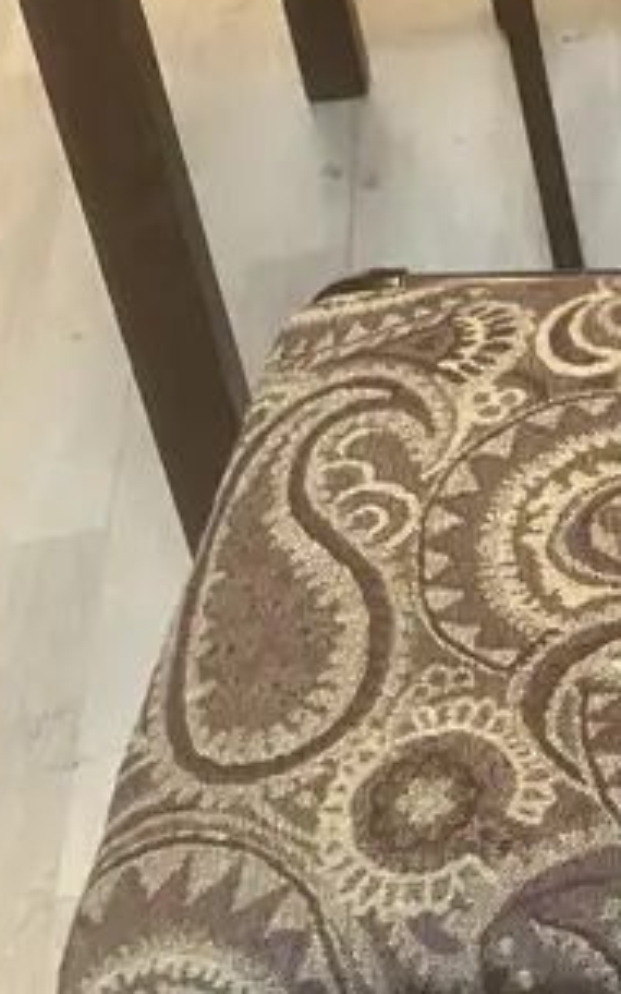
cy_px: 526
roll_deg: +5.1
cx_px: 892
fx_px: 2708
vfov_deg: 20.8
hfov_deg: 12.5
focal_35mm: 100
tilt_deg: -36.7
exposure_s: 1/50
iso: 320
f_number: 1.8
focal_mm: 3.99
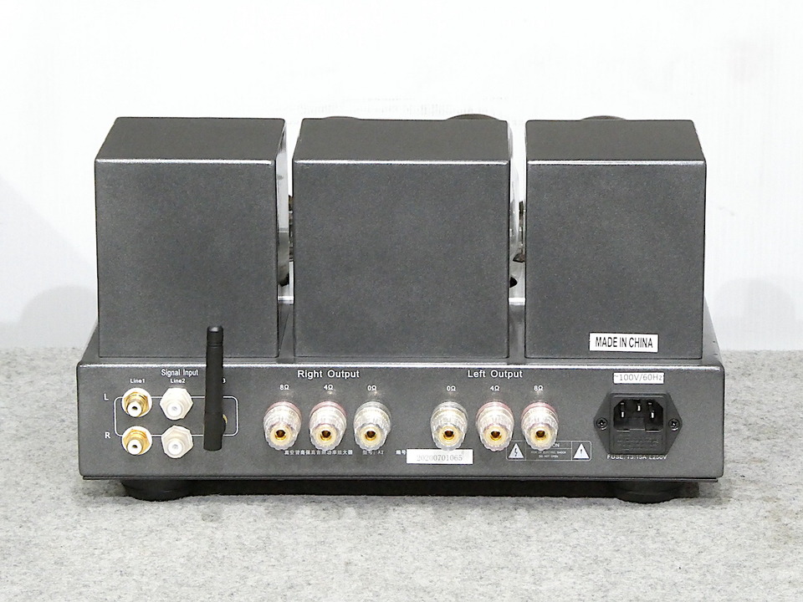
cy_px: 301
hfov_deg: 14.6
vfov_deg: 11.0
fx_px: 3132
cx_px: 402
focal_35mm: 135
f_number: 6.3
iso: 1600
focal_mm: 24.2
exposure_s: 1/15
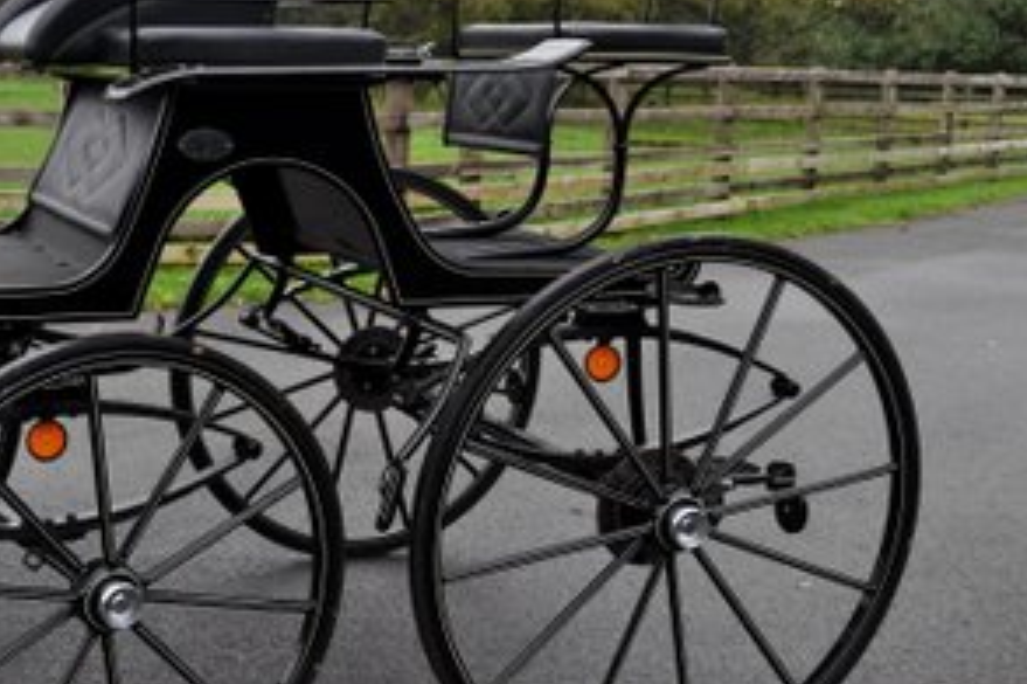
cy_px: 335
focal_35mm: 59
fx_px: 1682
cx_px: 245
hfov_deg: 33.2
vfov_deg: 23.0
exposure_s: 1/125
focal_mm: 24
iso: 400
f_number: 5.6
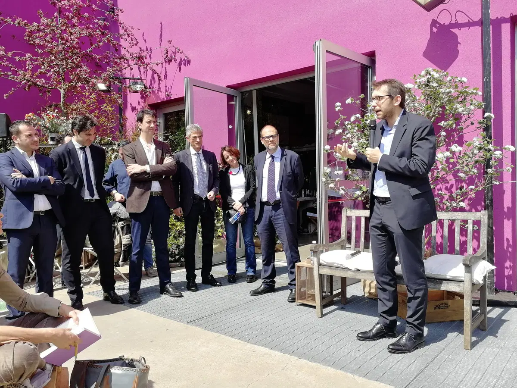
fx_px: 403
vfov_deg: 51.4
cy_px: 194
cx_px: 258
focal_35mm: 27
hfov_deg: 65.3
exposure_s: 1/632
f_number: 2.2
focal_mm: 3.95
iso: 50
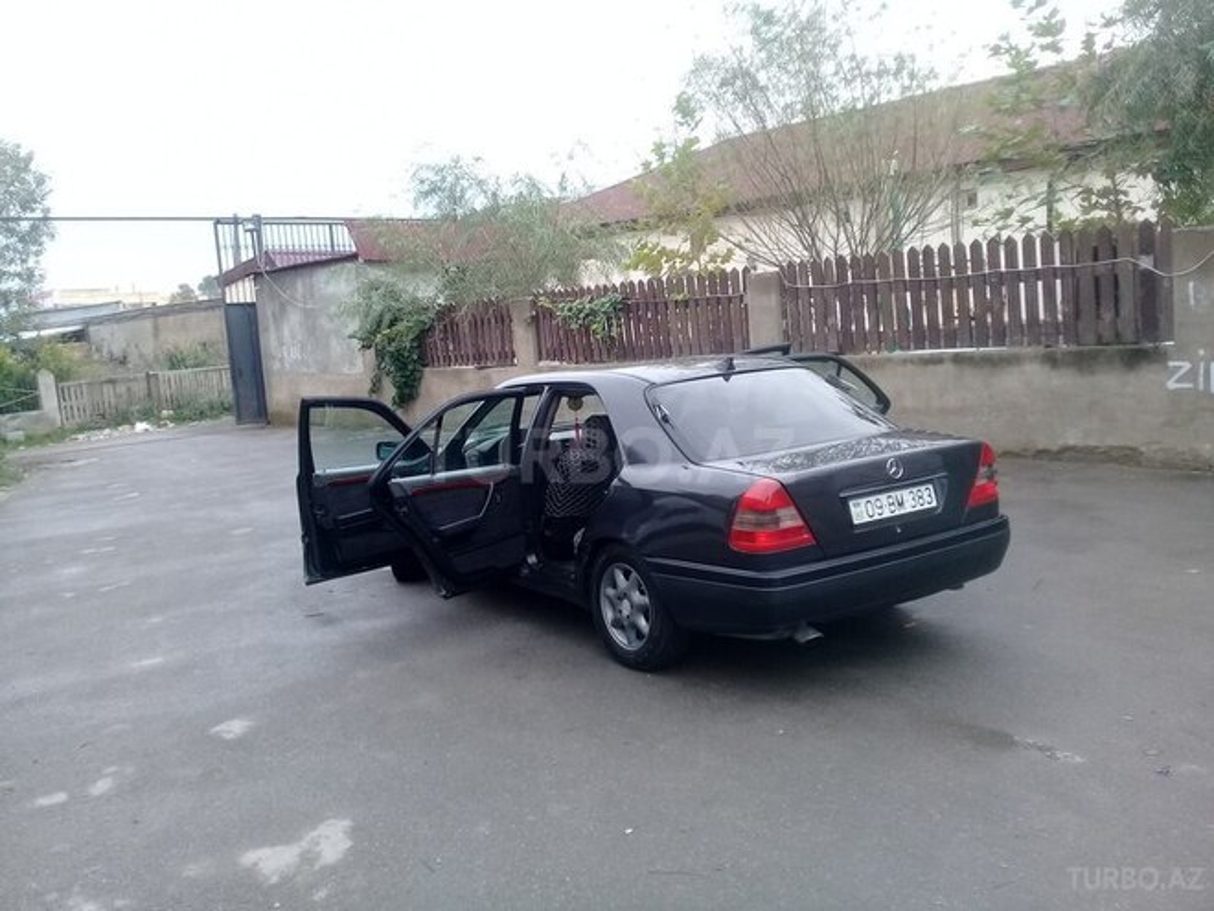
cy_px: 456
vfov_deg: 45.4
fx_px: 1087
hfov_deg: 58.4
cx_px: 607
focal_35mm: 31
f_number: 2.2
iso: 64
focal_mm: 3.3
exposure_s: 1/116
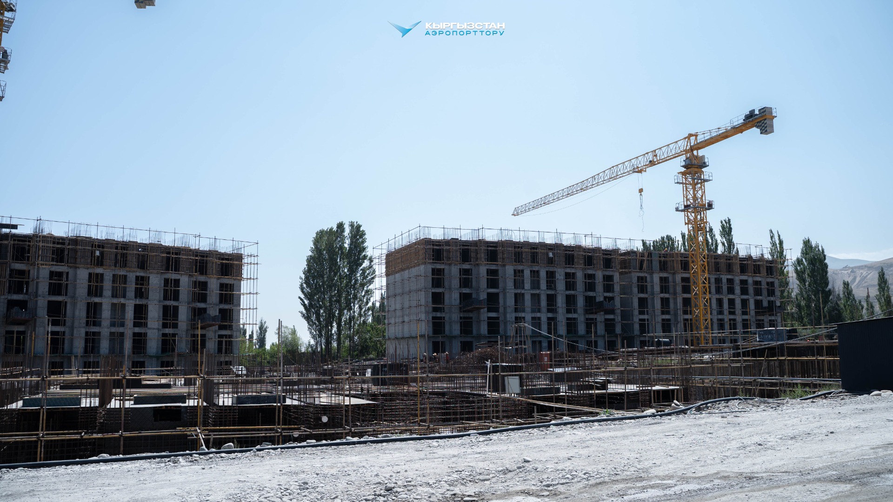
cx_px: 446
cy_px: 251
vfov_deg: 39.8
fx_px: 694
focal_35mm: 29
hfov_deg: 65.5
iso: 100
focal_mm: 28
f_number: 5
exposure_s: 1/400
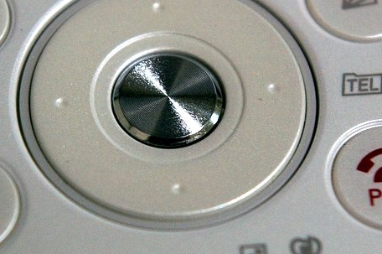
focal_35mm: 145
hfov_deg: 14.2
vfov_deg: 9.4
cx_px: 189
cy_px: 156
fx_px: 1536
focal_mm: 55
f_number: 8
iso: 800
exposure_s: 1/30
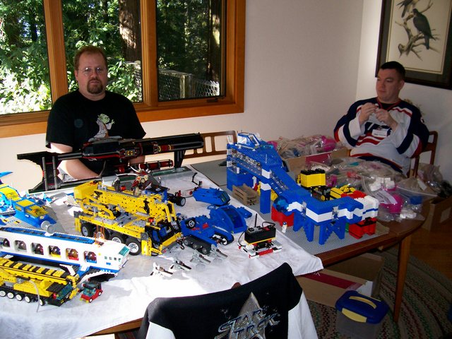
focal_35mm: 34
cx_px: 226
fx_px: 444
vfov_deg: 41.8
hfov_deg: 54.0
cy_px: 170
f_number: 2.7
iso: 140
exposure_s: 1/112
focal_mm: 5.6
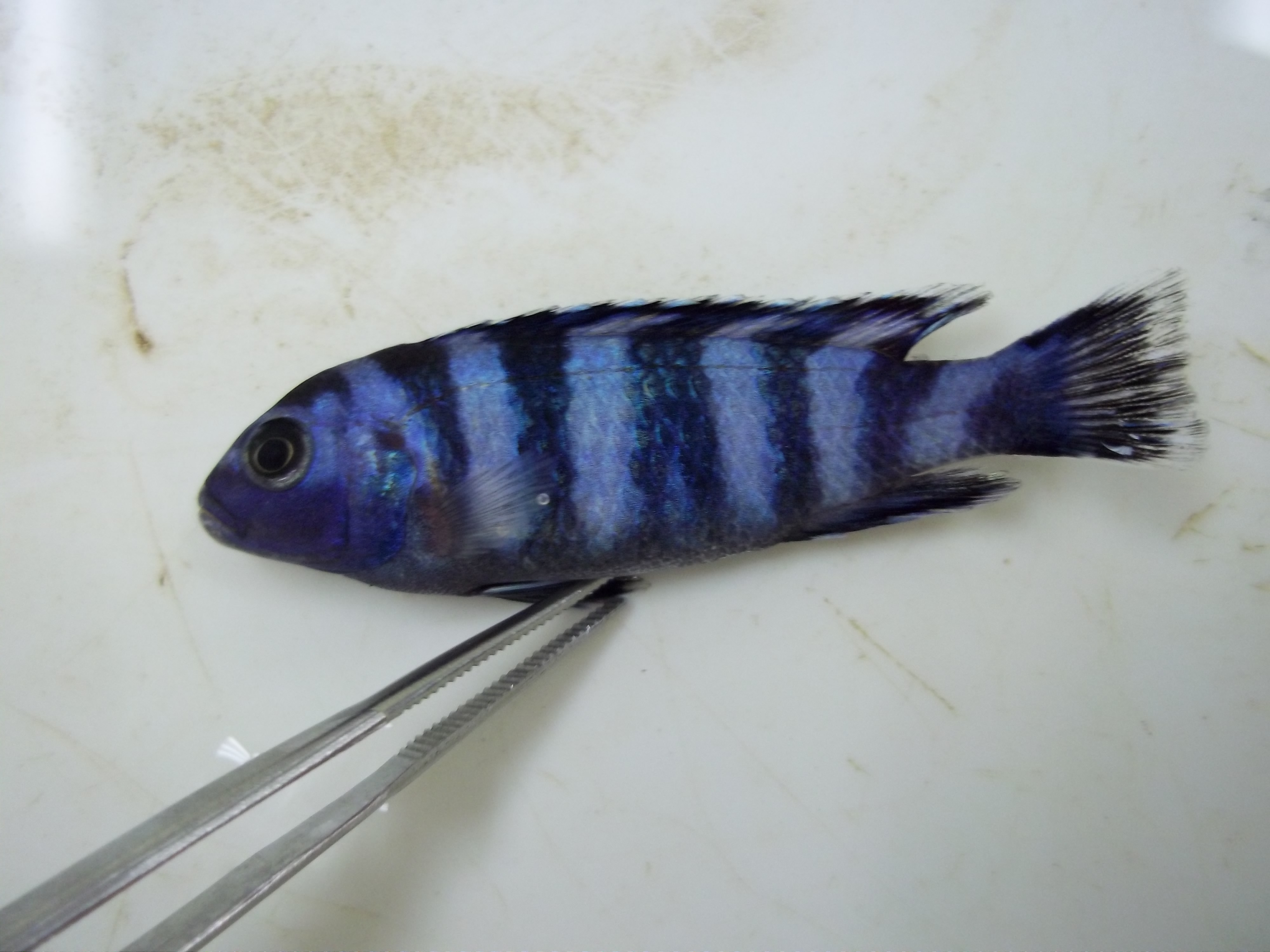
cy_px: 476
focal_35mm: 36
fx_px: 1321
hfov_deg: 51.4
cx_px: 635
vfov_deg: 39.7
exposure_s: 1/25
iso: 160
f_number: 3.1
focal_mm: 6.5
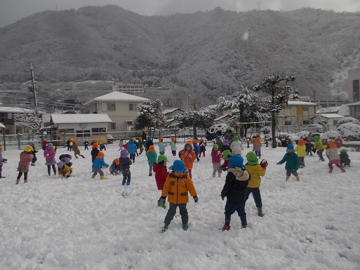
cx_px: 180
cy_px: 135
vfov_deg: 48.2
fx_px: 302
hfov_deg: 61.7
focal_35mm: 29
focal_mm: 4.1
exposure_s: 1/250
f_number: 9.3
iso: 80
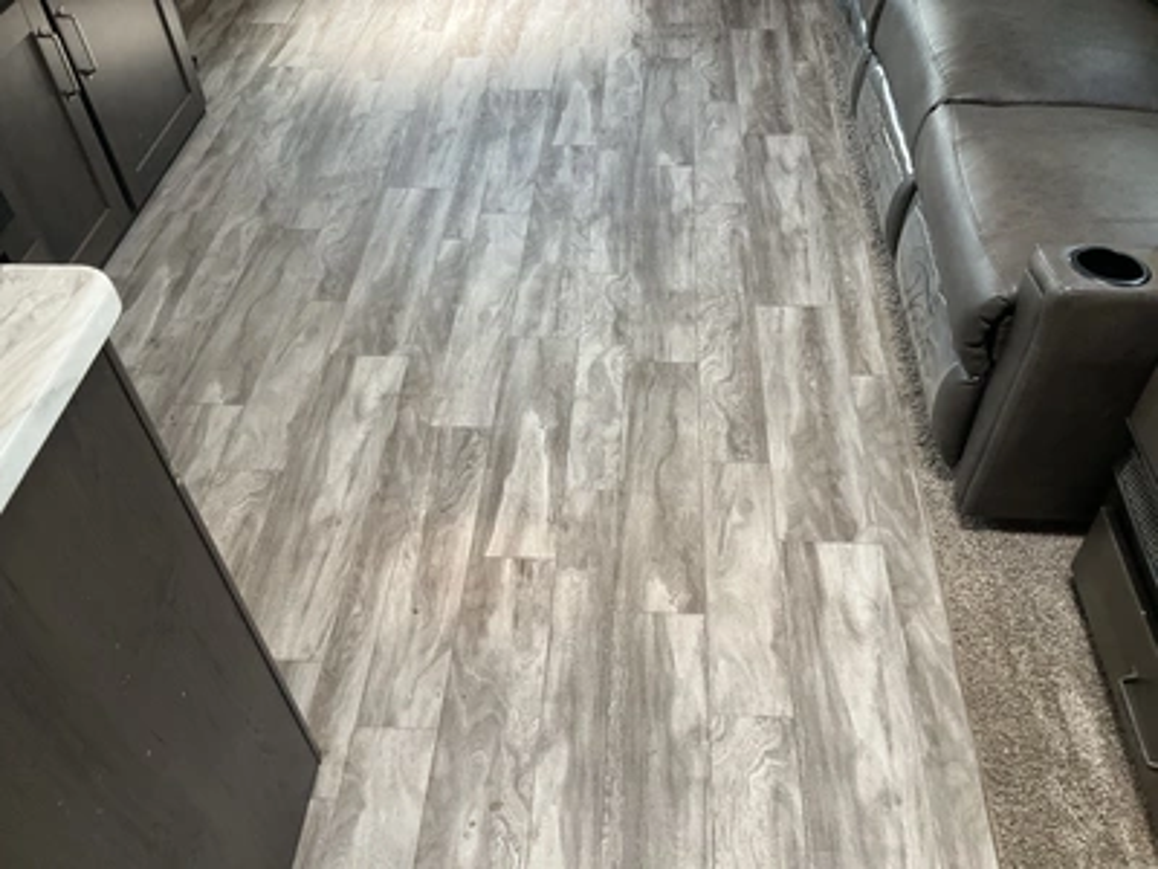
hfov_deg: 61.7
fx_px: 970
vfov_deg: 48.2
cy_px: 434
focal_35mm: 29
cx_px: 579
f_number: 1.8
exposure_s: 1/90
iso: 64
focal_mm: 3
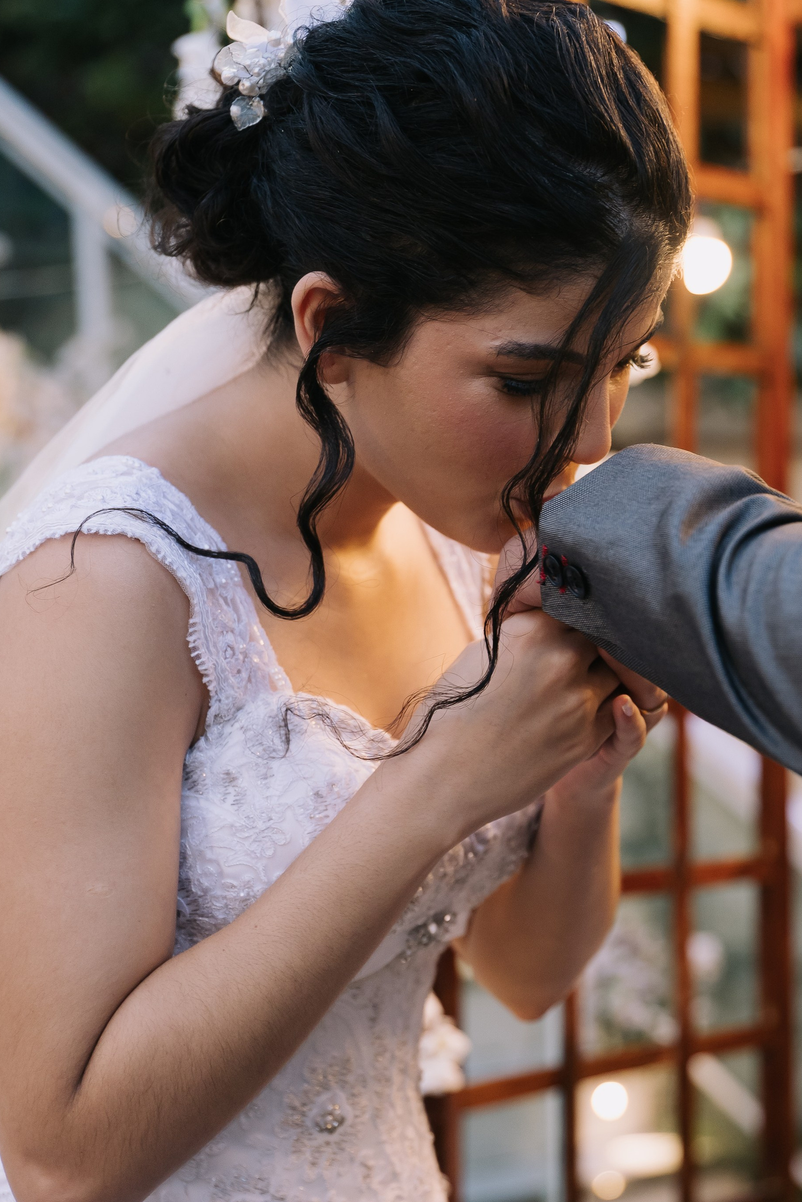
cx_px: 458
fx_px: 2806
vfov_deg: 24.2
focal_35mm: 84
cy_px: 637
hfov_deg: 16.3
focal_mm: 54
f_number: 3.2
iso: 800
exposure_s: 1/200
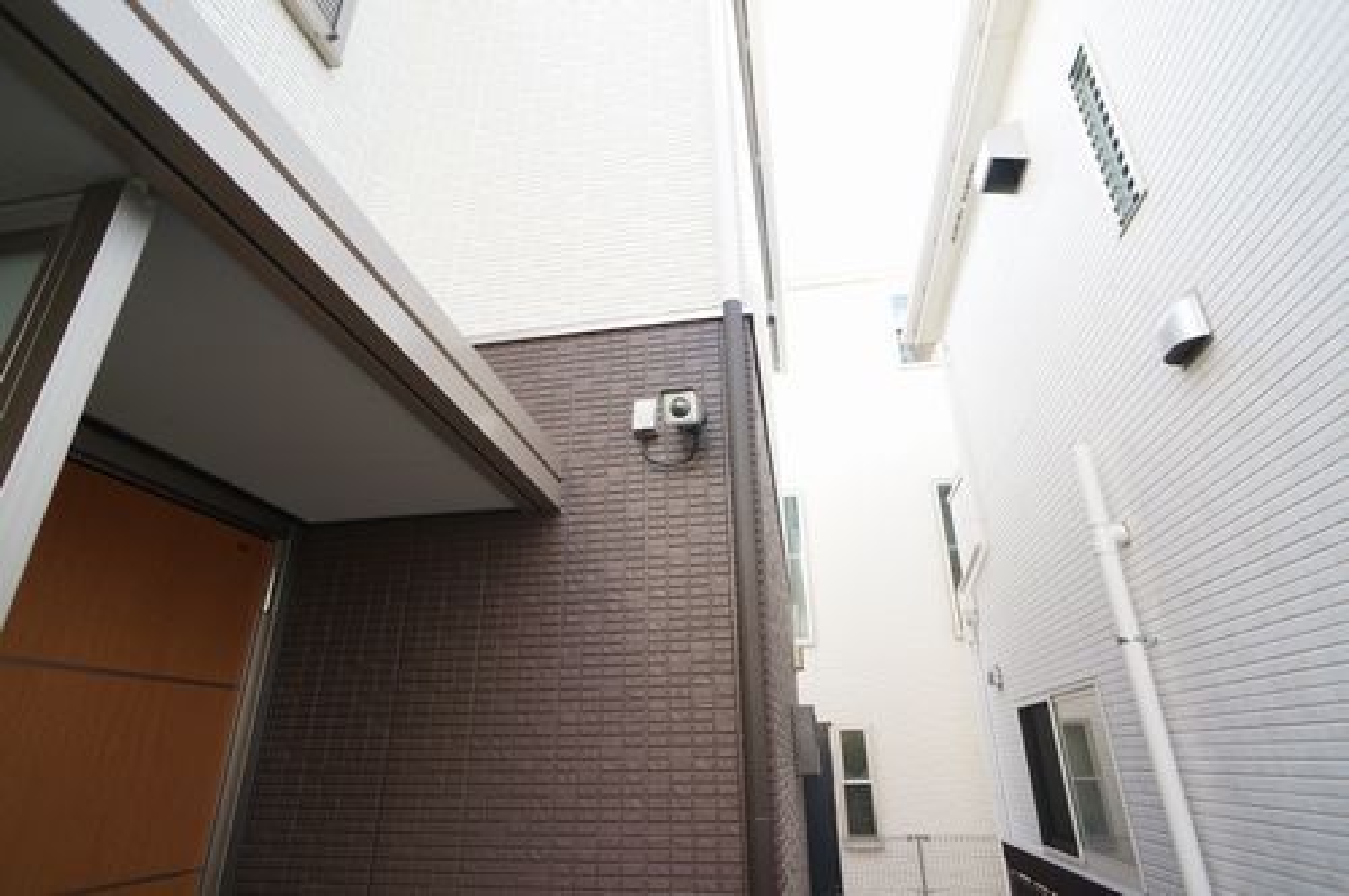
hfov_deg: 73.8
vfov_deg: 53.0
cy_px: 448
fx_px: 898
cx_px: 674
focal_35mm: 24
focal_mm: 16
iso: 125
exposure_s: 1/60
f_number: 4
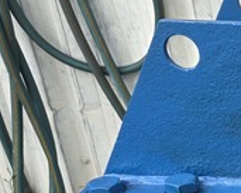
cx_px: 555
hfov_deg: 13.8
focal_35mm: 105
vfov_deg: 13.9
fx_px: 749
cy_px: 275
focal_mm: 6.3
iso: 64
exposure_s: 1/180
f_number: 1.7
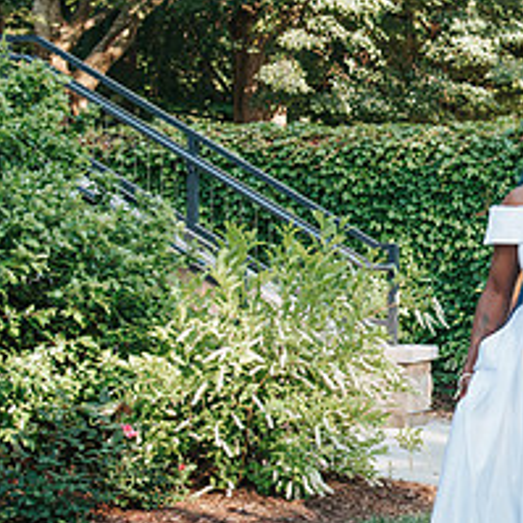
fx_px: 2102
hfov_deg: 13.8
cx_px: 628
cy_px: 332
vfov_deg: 14.2
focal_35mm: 123
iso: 400
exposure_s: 1/160
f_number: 6.3
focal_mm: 48
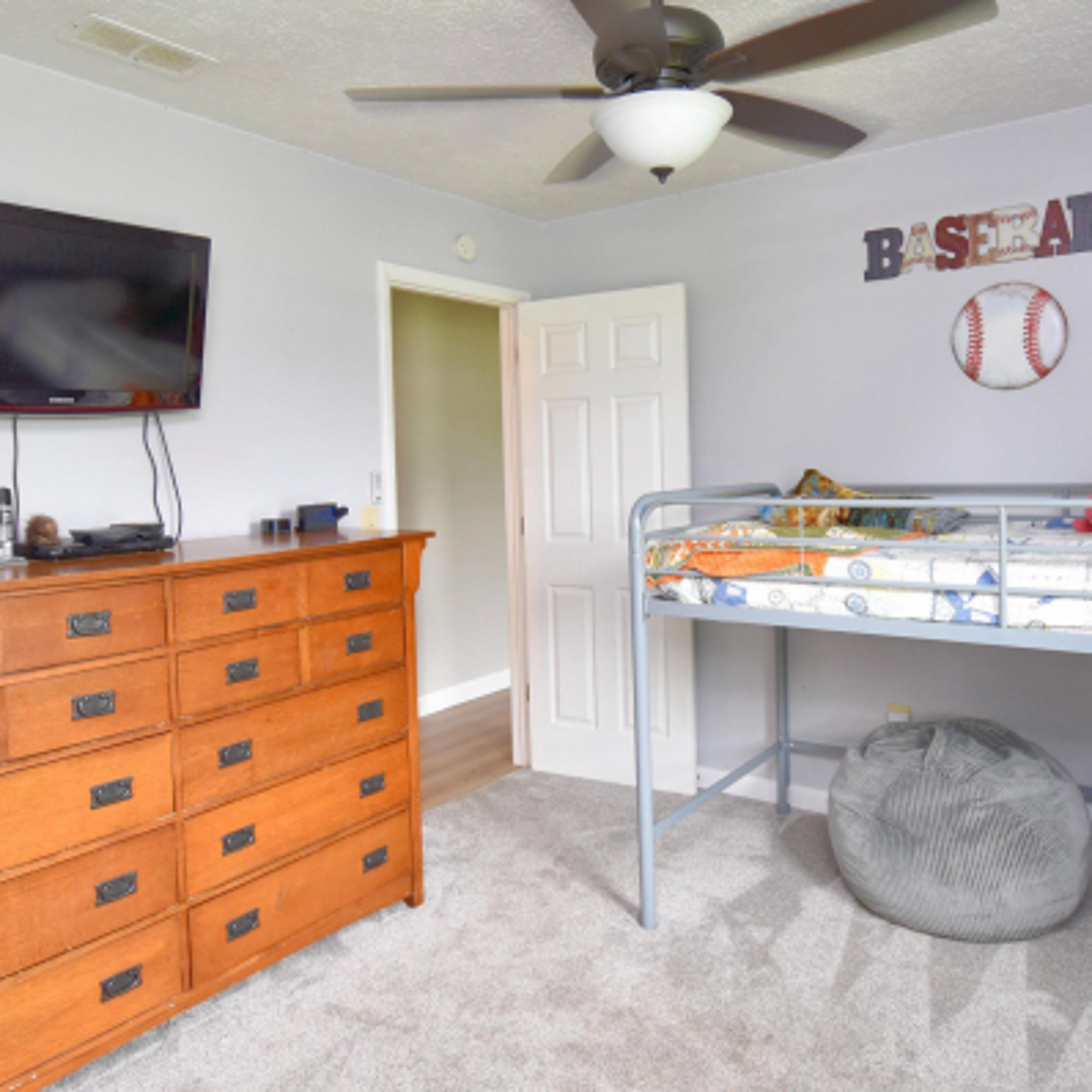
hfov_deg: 65.0
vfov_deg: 64.9
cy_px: 488
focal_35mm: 24
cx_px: 576
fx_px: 857
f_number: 3.5
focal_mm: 10
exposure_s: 1/60
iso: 800
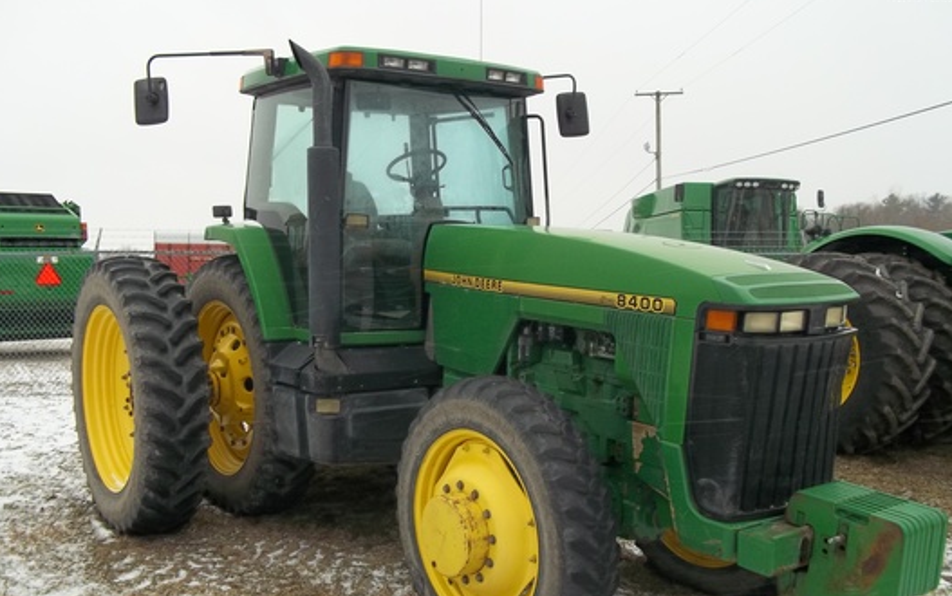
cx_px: 466
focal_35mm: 35
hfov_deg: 55.3
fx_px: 909
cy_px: 356
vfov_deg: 36.2
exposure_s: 1/60
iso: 80
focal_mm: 5.7
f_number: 8.8
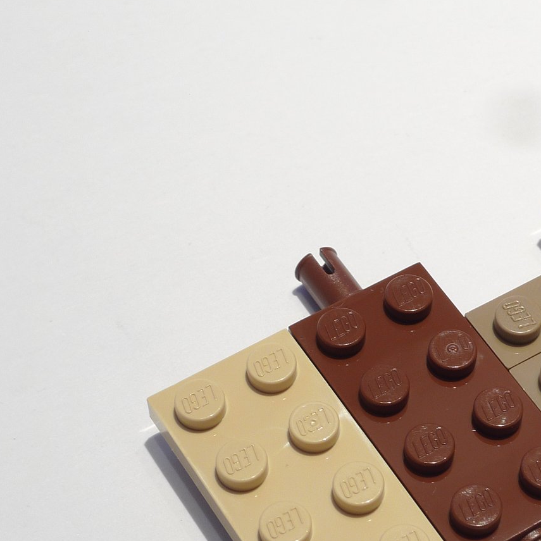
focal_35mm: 98
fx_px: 1733
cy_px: 404
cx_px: 447
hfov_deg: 17.6
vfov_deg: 17.6
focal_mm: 11.1
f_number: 4.5
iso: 80
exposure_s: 1/2
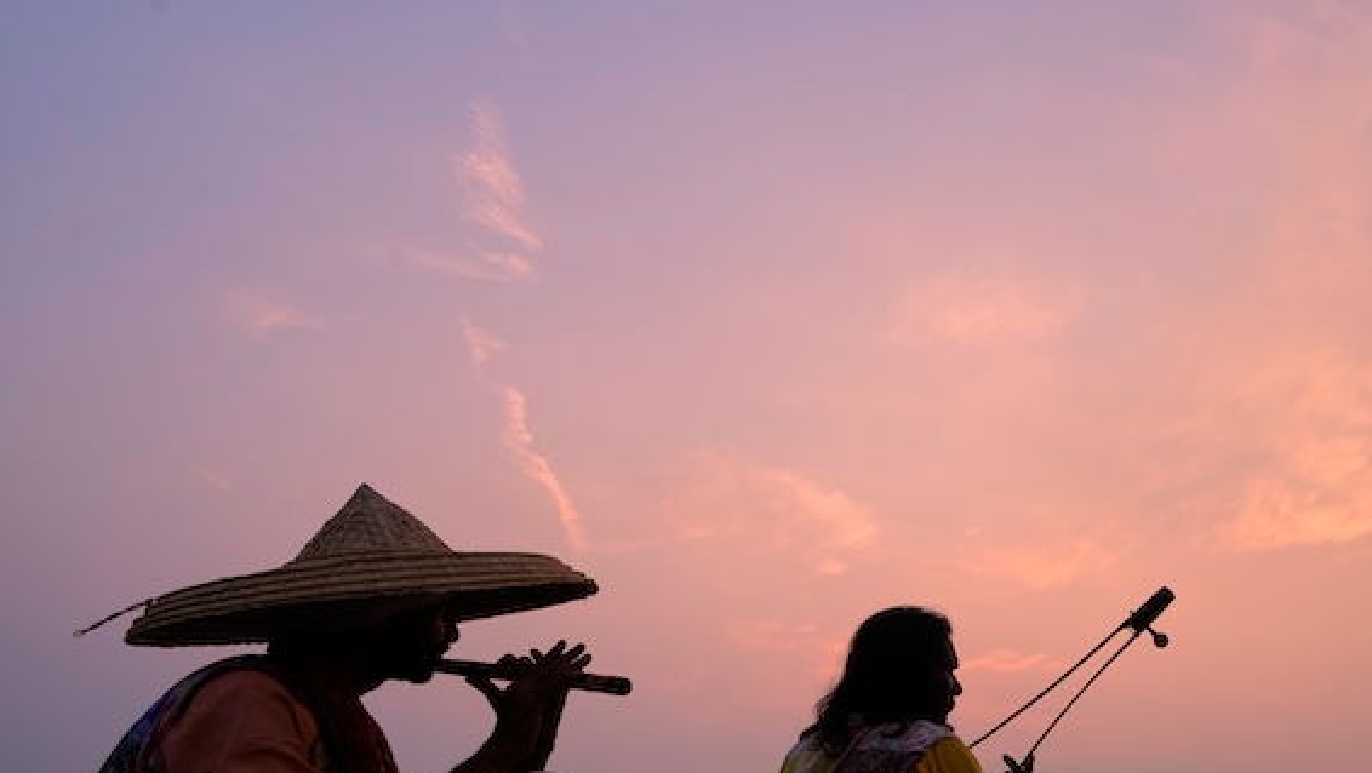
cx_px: 1067
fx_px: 1056
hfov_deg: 61.4
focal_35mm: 29
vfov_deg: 38.5
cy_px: 631
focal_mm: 16
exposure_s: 1/60
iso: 500
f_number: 11
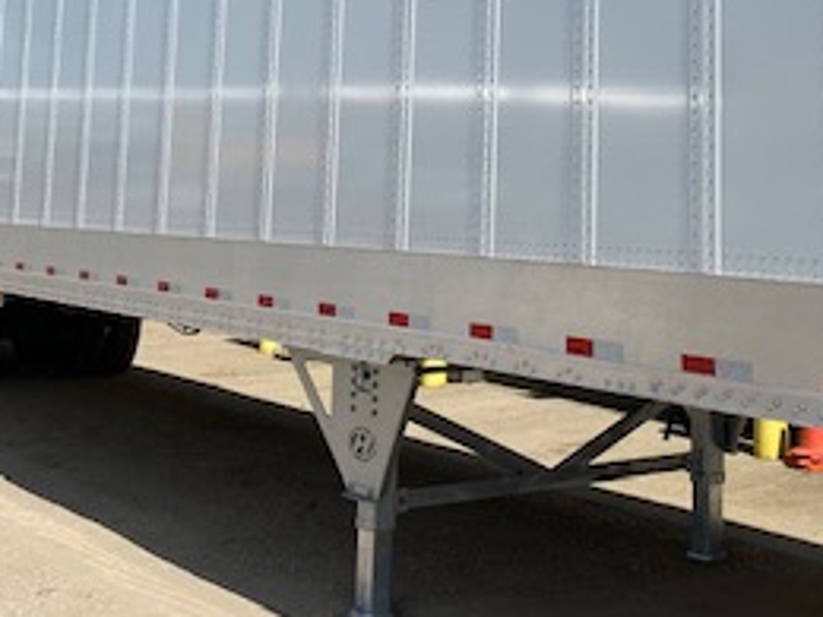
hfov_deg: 29.8
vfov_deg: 21.9
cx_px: 611
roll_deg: -1.6
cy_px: -35
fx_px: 1522
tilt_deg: +10.8
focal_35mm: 64
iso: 32
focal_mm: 4.25
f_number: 1.8
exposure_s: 1/5236
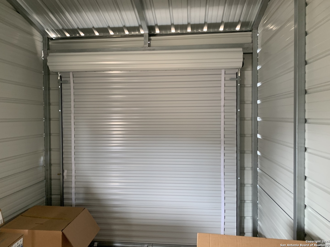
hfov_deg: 67.3
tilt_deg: +1.0
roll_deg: +1.2
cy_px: 124
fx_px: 248
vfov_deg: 53.1
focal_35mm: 26
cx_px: 165
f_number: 1.8
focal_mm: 4.25
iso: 125
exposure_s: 1/60
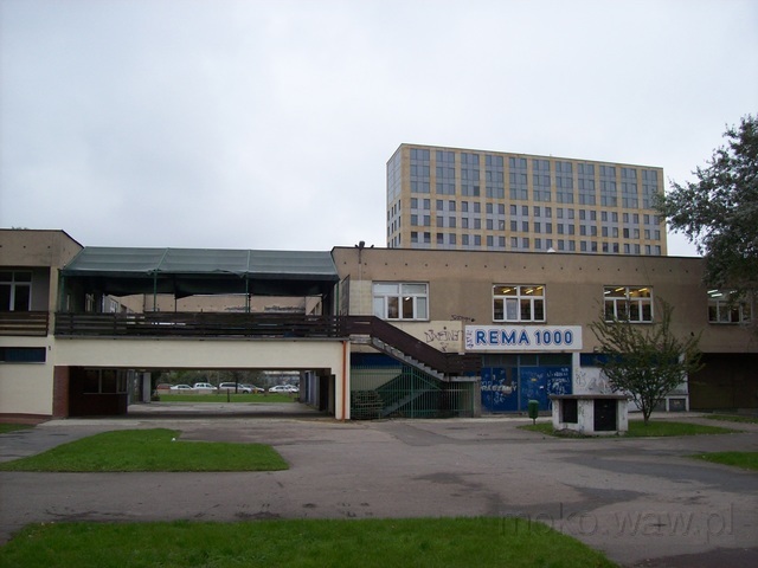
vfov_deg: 39.7
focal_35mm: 36
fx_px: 788
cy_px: 284
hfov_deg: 51.4
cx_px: 379
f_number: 2.7
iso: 80
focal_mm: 6
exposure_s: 1/184
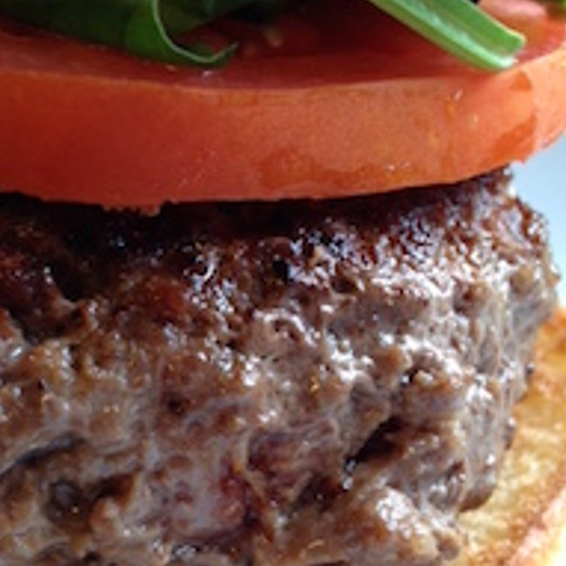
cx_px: 193
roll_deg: -1.1
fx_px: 1128
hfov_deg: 28.0
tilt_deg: -29.0
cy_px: 323
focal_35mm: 61
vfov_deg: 28.1
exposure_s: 1/20
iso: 64
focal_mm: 4.12
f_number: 2.4
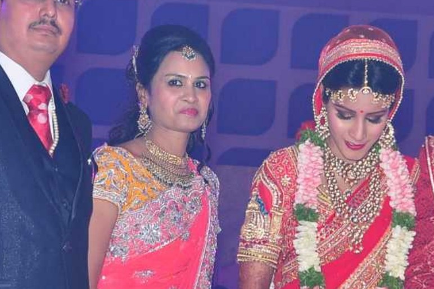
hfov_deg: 13.1
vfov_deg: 8.9
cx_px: 491
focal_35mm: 153
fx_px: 1849
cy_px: 295
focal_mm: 35
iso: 400
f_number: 6.3
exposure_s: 1/125
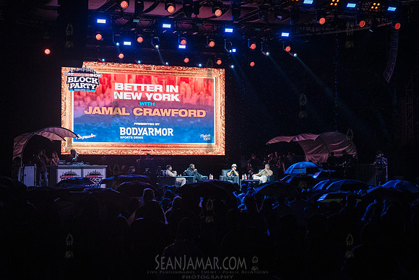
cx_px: 218
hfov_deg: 30.7
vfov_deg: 20.8
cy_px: 145
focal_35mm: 65
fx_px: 763
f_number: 4
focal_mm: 60
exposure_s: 1/640
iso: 5000
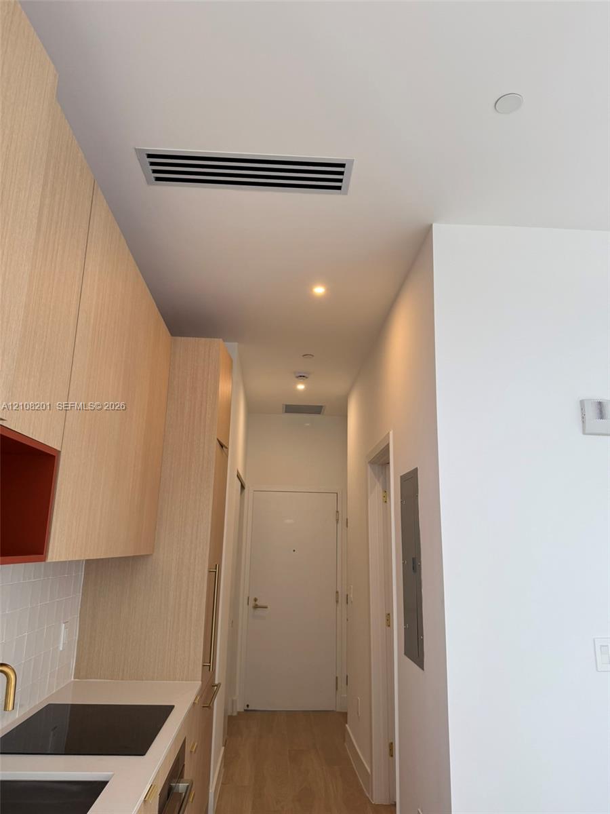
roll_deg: -1.6
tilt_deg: +13.4
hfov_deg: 56.8
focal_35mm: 24
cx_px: 305
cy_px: 407
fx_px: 564
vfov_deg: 71.6
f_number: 1.78
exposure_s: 1/120
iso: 80
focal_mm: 6.76
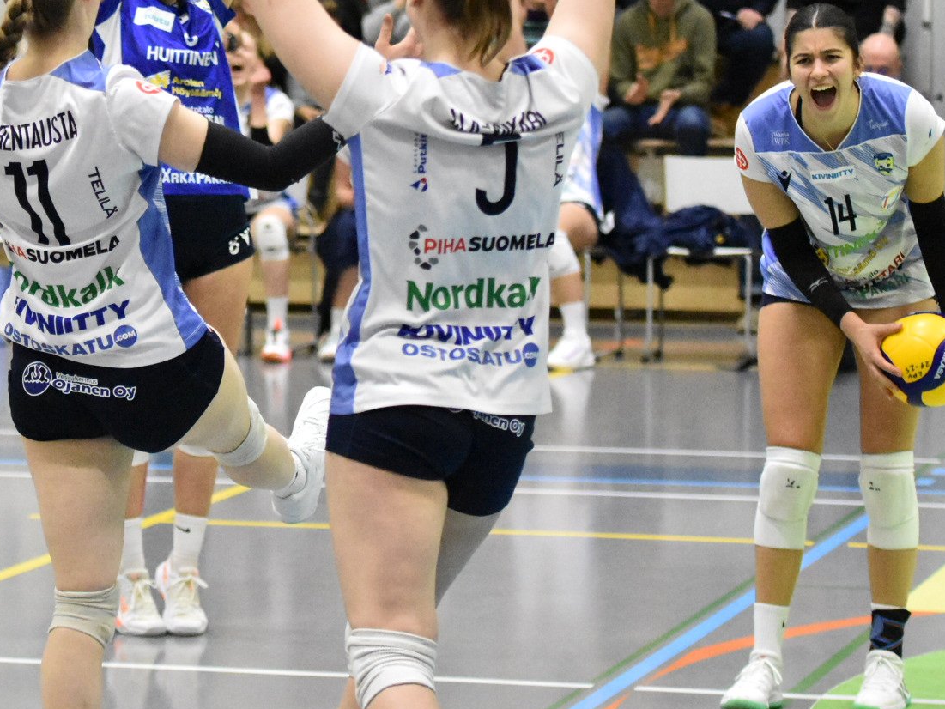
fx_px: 4805
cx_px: 145
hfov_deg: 11.2
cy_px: 191
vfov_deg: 8.4
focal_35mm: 176
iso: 10000
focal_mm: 70
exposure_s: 1/2500
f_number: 2.8
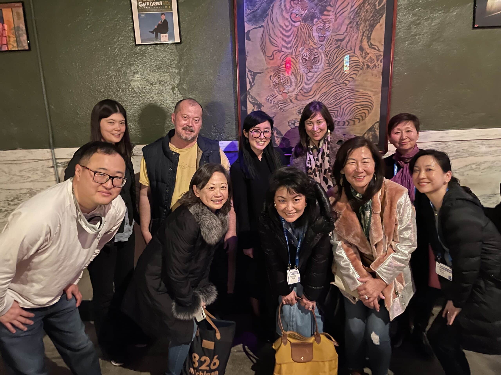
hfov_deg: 67.3
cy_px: 188
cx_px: 250
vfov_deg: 53.1
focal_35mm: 26
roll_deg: +2.1
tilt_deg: -11.7
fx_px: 376
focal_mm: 4.2
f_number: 1.6
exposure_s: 1/20
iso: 1000
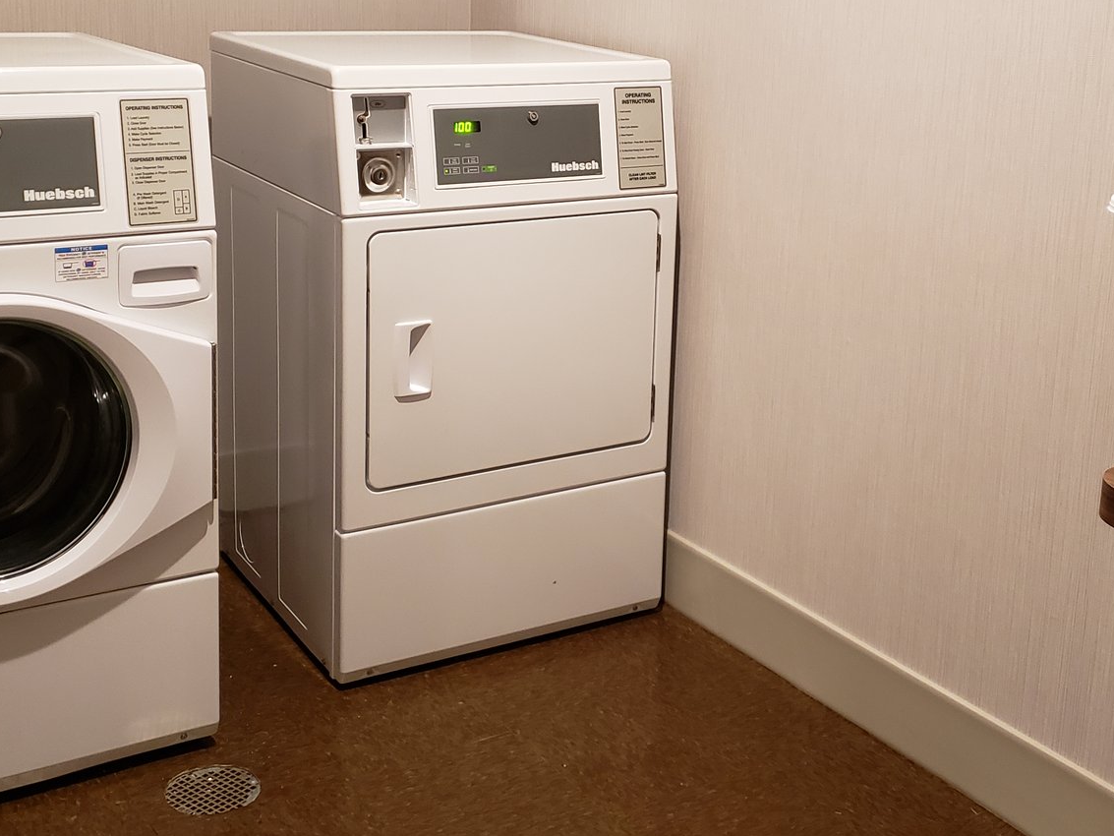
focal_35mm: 47
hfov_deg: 40.3
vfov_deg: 30.5
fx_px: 1513
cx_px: 639
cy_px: 232
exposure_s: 1/24
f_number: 1.5
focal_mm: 4.3
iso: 250
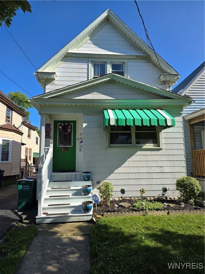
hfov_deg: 58.9
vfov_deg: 73.9
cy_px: 137
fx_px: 182
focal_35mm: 23
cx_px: 102
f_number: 1.7
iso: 12
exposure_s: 1/617
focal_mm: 6.3
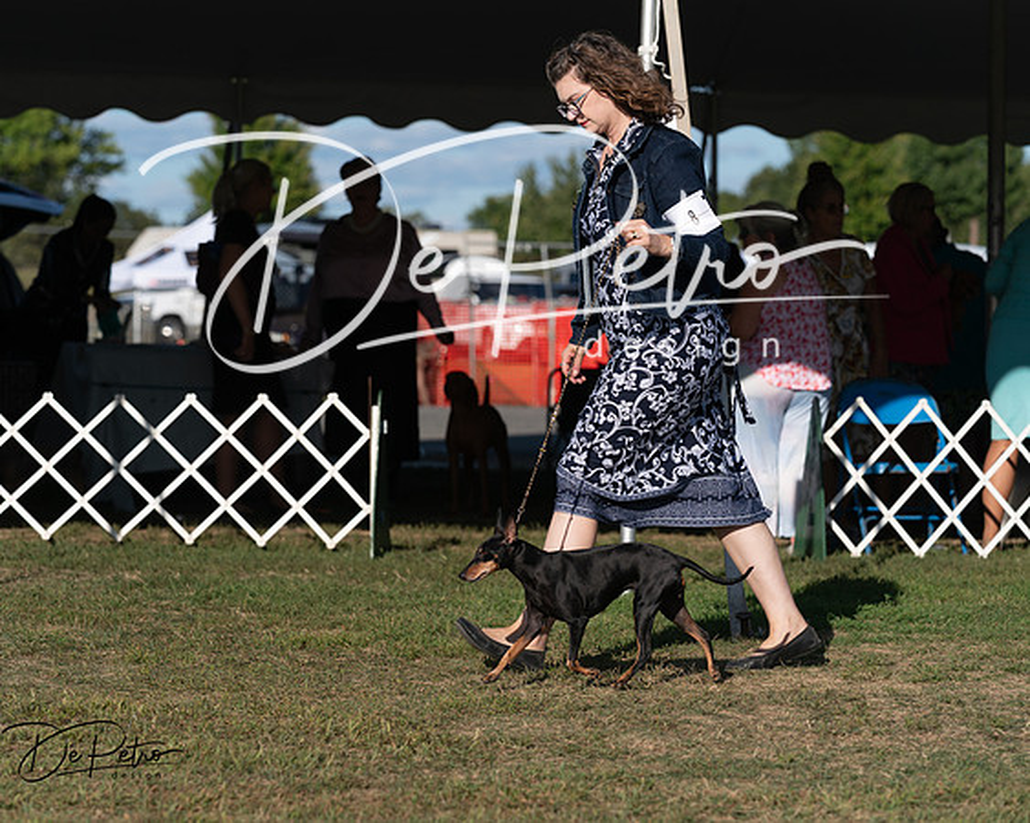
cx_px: 515
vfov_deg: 11.5
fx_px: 4084
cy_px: 412
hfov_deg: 14.4
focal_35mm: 134
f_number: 4.5
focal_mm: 119
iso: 100
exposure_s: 1/1250
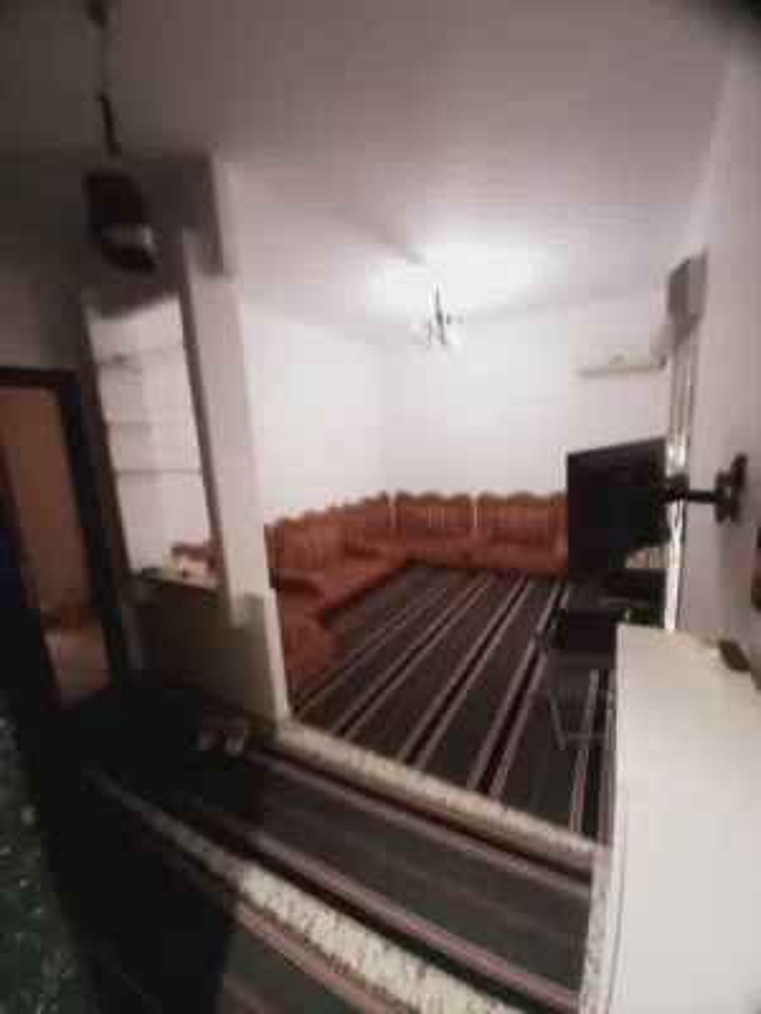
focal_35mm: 13
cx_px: 380
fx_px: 381
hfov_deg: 89.9
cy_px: 507
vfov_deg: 106.2
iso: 640
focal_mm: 1.42
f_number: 2.2
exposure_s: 1/14
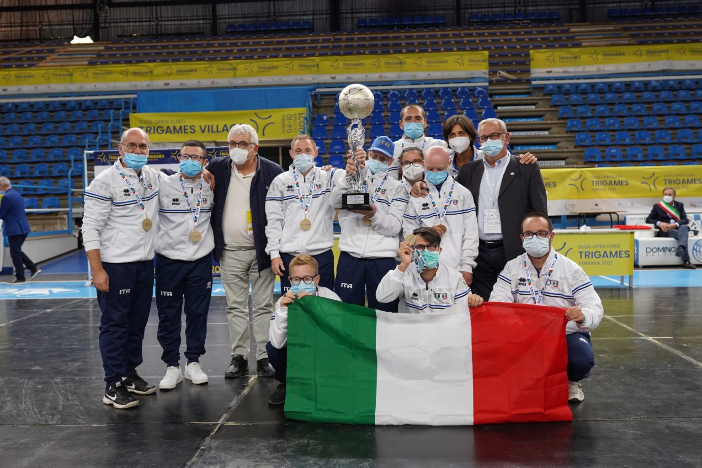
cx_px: 351
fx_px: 682
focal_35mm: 35
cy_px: 234
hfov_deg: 54.4
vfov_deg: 37.9
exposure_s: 1/250
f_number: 3.2
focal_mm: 35
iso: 800
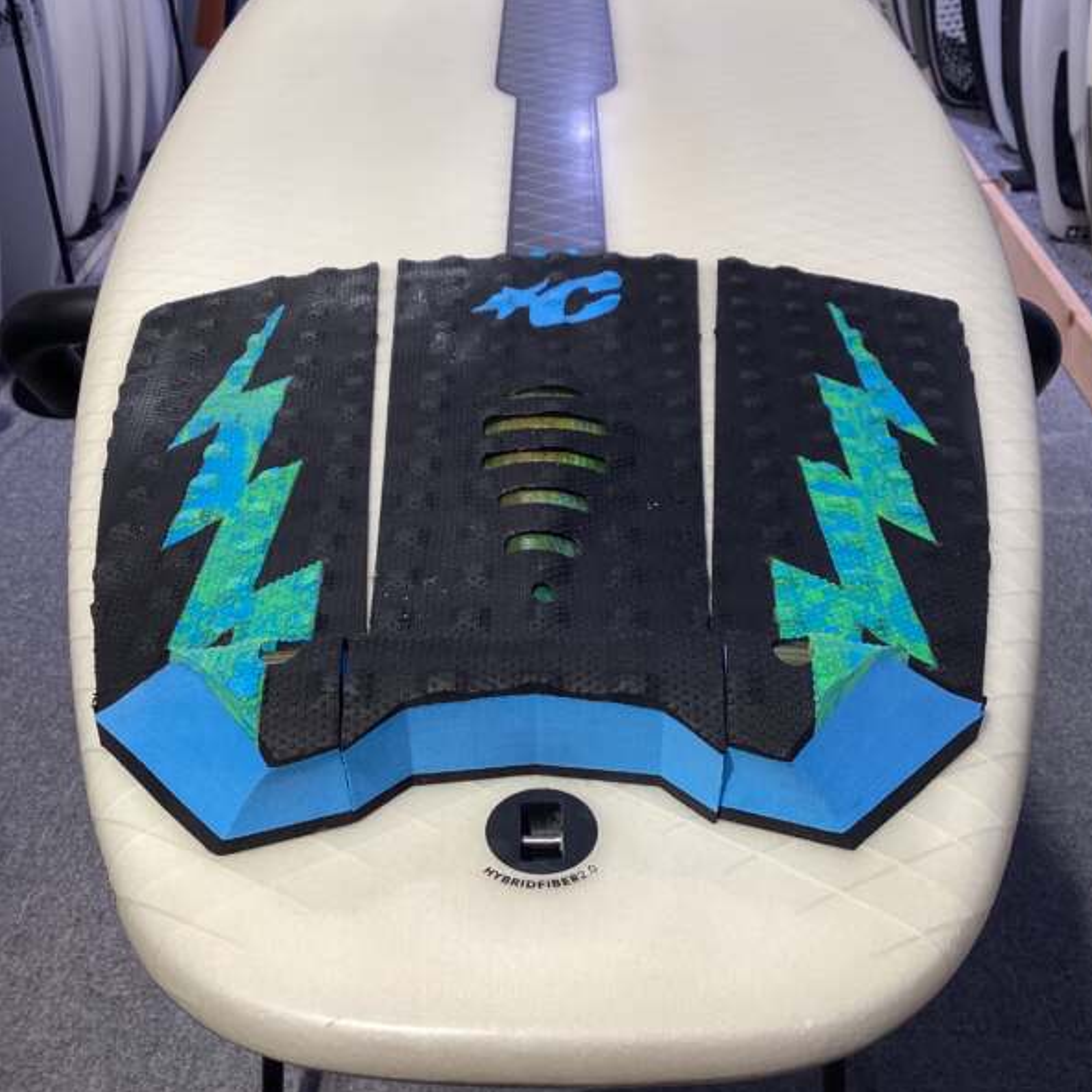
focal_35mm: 37
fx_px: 1321
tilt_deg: -34.8
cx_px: 552
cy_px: 467
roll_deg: +1.5
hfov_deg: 44.9
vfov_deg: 44.8
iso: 50
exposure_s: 1/60
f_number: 2.4
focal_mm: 3.3
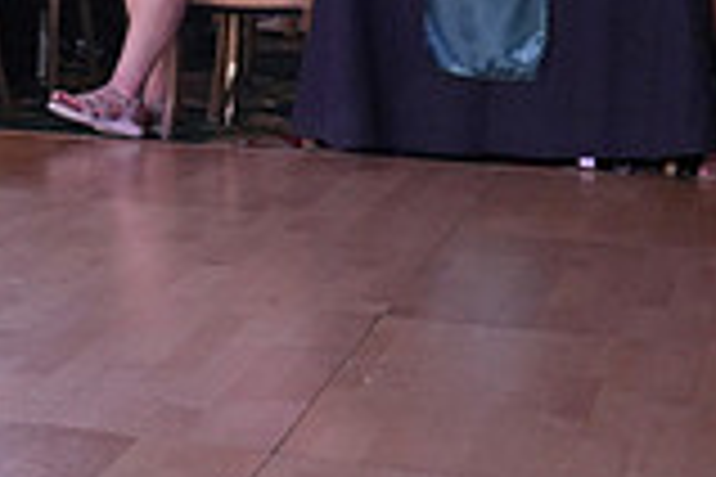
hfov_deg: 14.9
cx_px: -572
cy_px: -214
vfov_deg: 11.0
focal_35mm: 120
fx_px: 2386
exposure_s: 1/500
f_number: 4
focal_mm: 33
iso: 3200
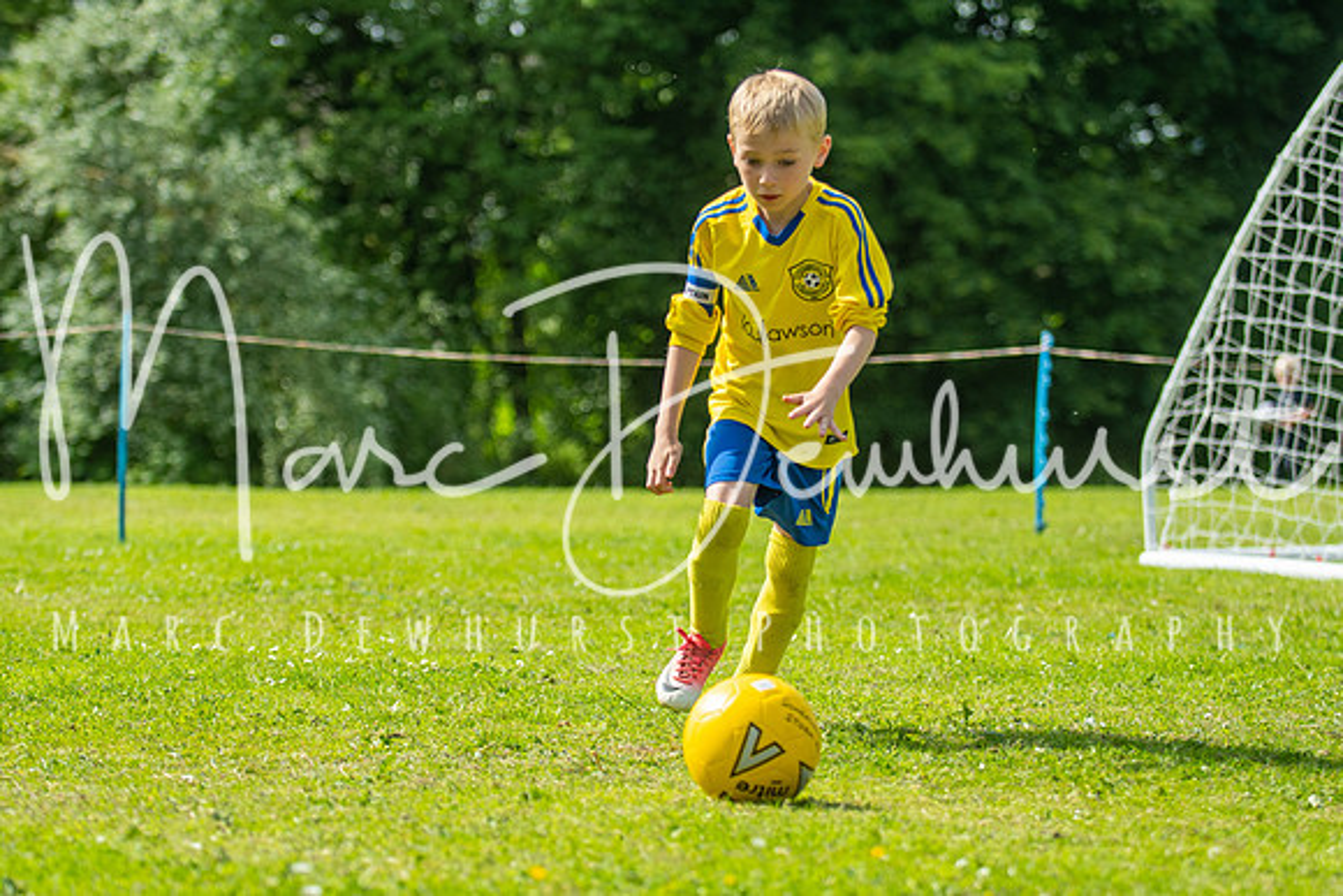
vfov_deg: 10.6
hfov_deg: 15.9
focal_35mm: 129
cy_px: 448
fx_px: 4813
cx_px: 672
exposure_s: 1/2000
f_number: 3.2
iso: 250
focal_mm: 86
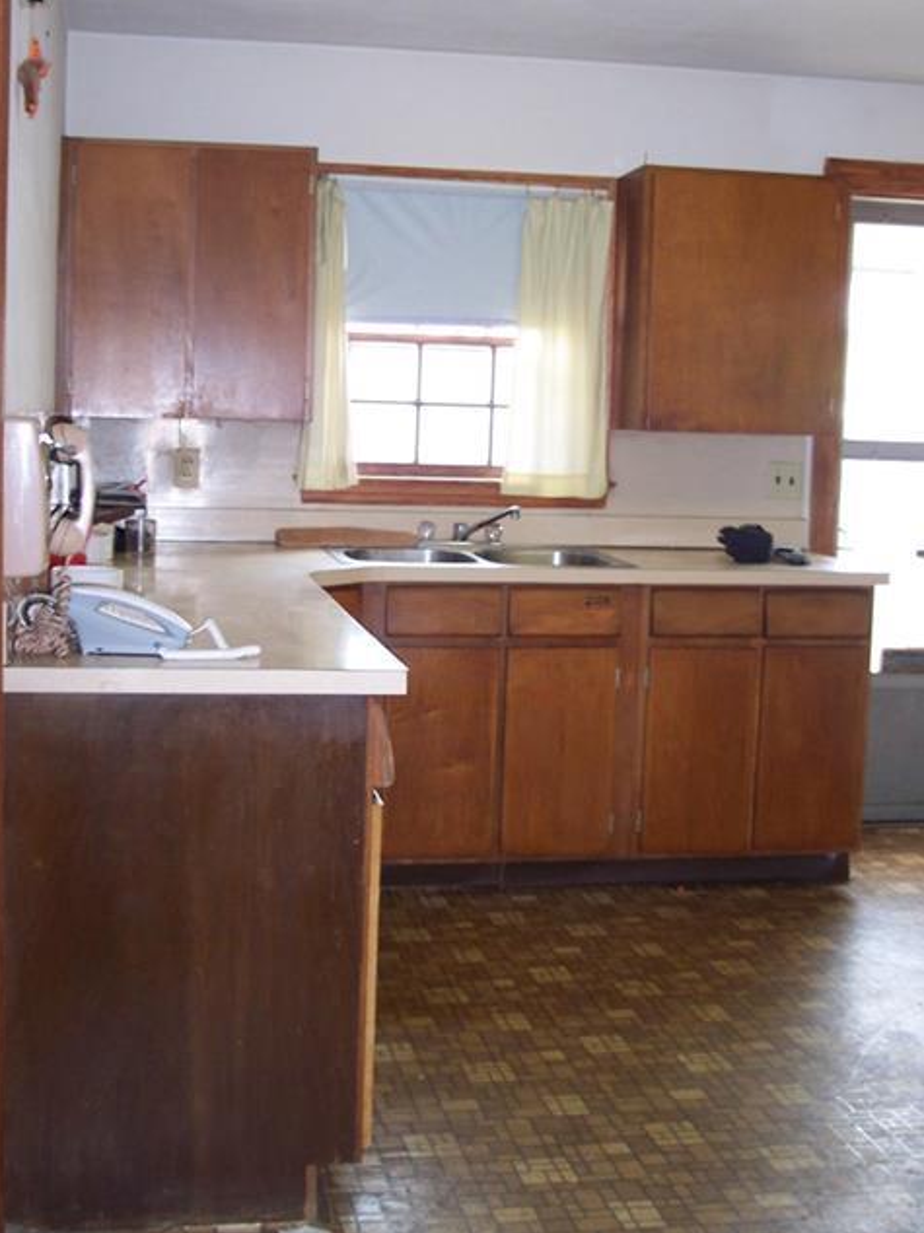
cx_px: 427
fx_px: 1638
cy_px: 554
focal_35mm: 46
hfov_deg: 31.5
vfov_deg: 41.2
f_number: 2.8
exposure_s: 1/30
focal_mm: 8
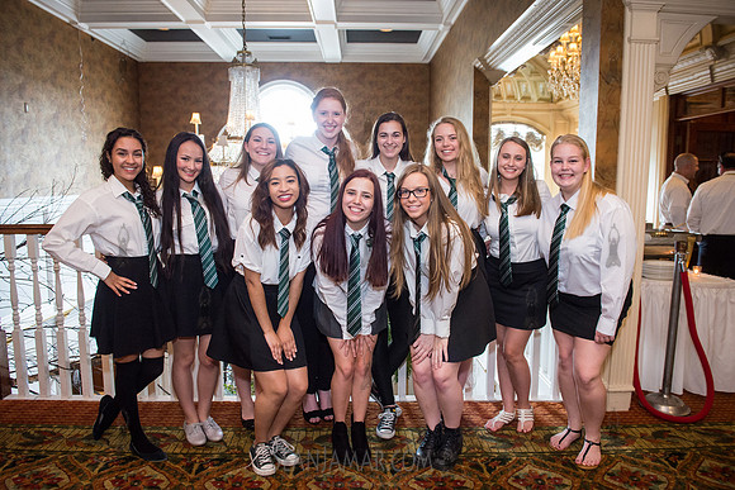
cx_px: 368
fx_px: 504
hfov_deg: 72.2
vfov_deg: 51.9
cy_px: 245
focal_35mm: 25
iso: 4000
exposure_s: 1/200
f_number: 5
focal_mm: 24
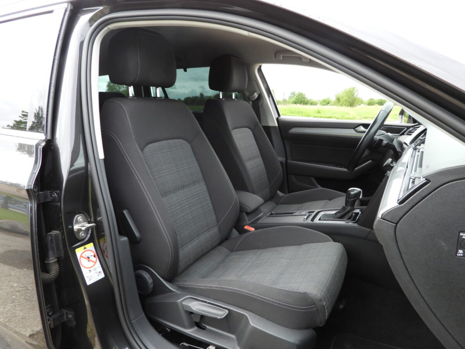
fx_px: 322
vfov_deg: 56.8
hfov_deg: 71.6
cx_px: 232
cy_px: 174
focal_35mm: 24
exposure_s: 1/125
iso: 100
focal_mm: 4.3
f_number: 2.8
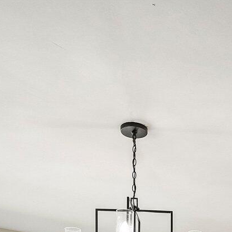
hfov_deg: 23.3
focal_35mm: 69
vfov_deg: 20.5
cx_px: 260
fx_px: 524
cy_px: 371
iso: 100
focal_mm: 16.5
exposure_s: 1/40
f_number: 8
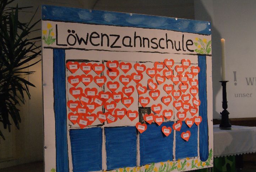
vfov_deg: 27.1
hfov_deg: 39.5
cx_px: 116
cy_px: 93
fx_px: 356
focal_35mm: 50
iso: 1600
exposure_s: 1/80
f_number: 9
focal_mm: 30
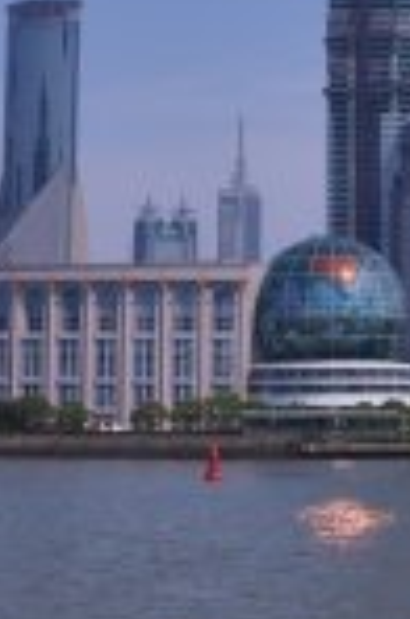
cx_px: 393
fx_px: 2162
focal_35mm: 126
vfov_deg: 15.5
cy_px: -176
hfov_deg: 10.8
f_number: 10
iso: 200
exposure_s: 1/400
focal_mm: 18
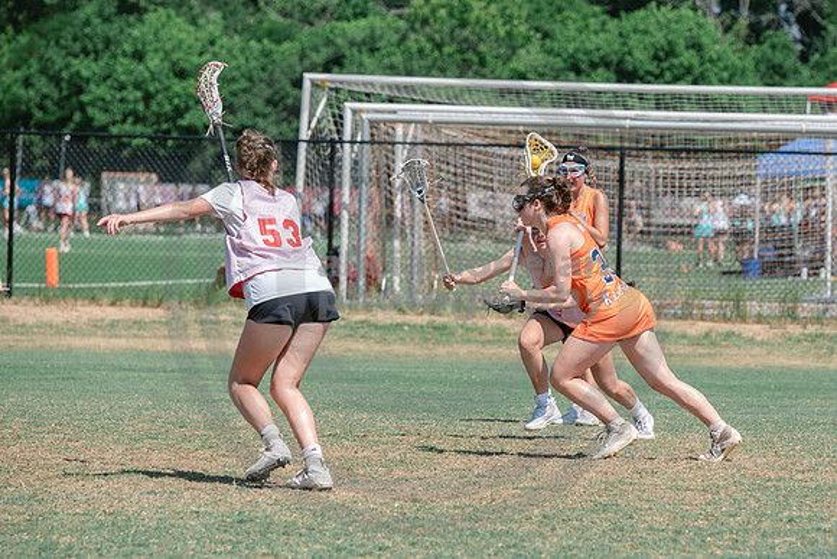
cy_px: 279
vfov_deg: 4.9
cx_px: 563
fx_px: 6545
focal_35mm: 281
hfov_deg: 7.3
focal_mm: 200
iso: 400
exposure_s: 1/2000
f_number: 5.6
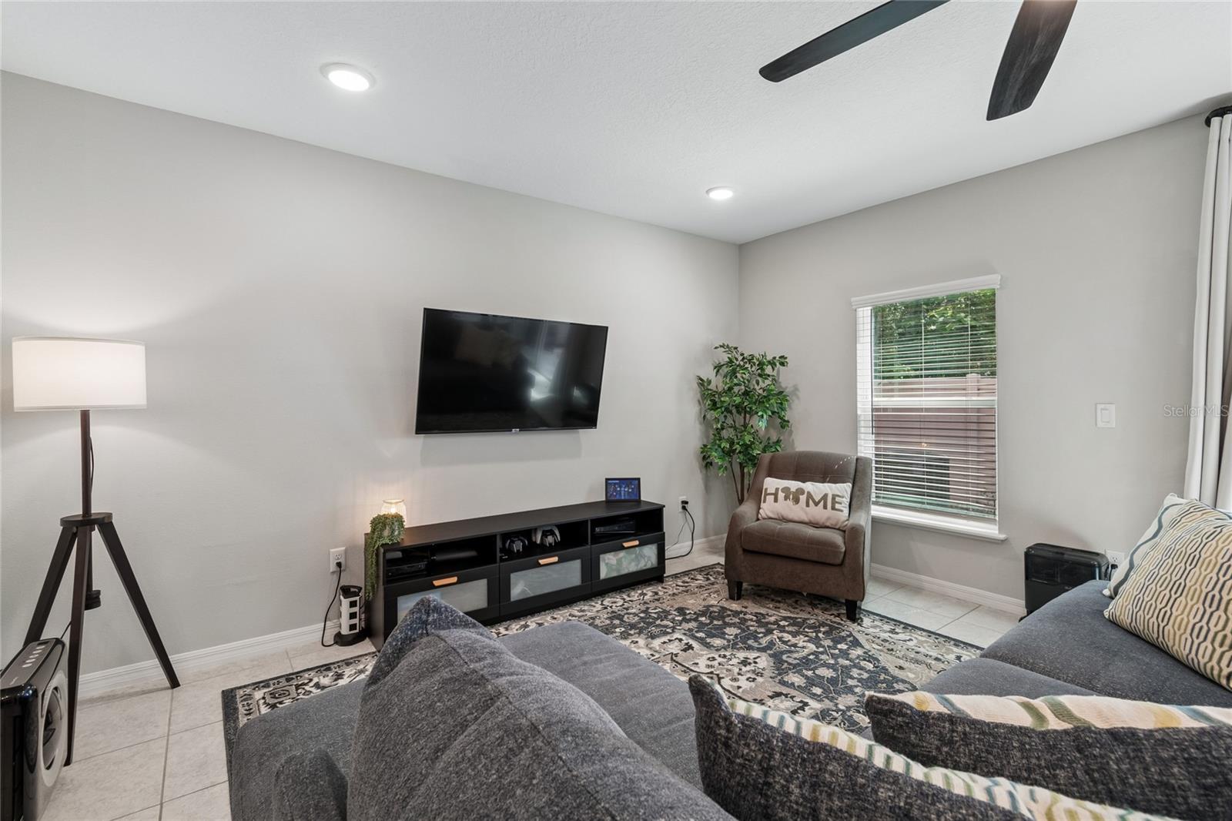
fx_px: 513
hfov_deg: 100.4
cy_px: 410
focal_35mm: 15
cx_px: 616
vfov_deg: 77.3
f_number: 7.1
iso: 100
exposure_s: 1/8
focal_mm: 10
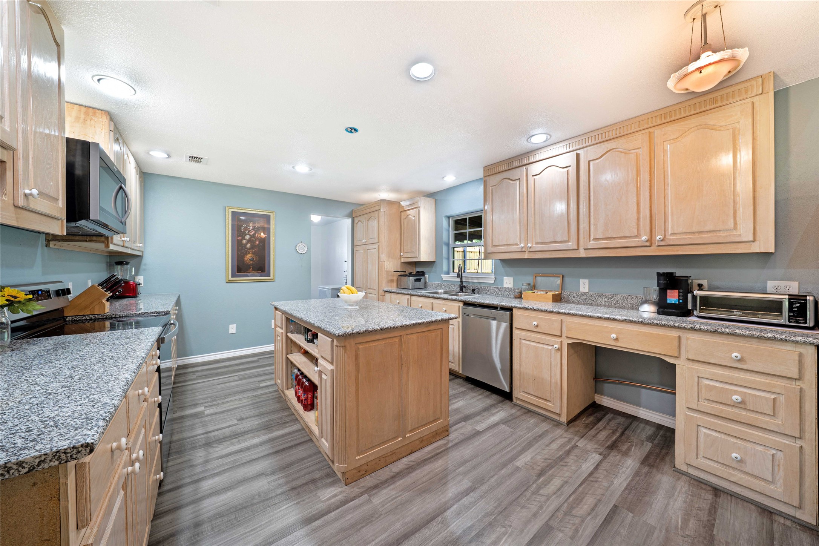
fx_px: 273
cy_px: 273
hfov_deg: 112.6
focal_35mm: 12
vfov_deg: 90.0
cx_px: 410
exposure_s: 1/2
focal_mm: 12
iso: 100
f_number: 11
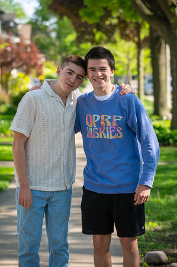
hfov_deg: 10.9
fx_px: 924
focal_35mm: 125
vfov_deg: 16.4
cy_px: 134
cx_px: 88
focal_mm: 125
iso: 250
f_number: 4
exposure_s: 1/320
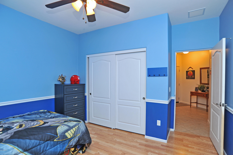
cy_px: 78
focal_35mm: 18
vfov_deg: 67.3
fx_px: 116
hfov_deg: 90.0
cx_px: 116
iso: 640
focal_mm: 18
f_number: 6.3
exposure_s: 1/40
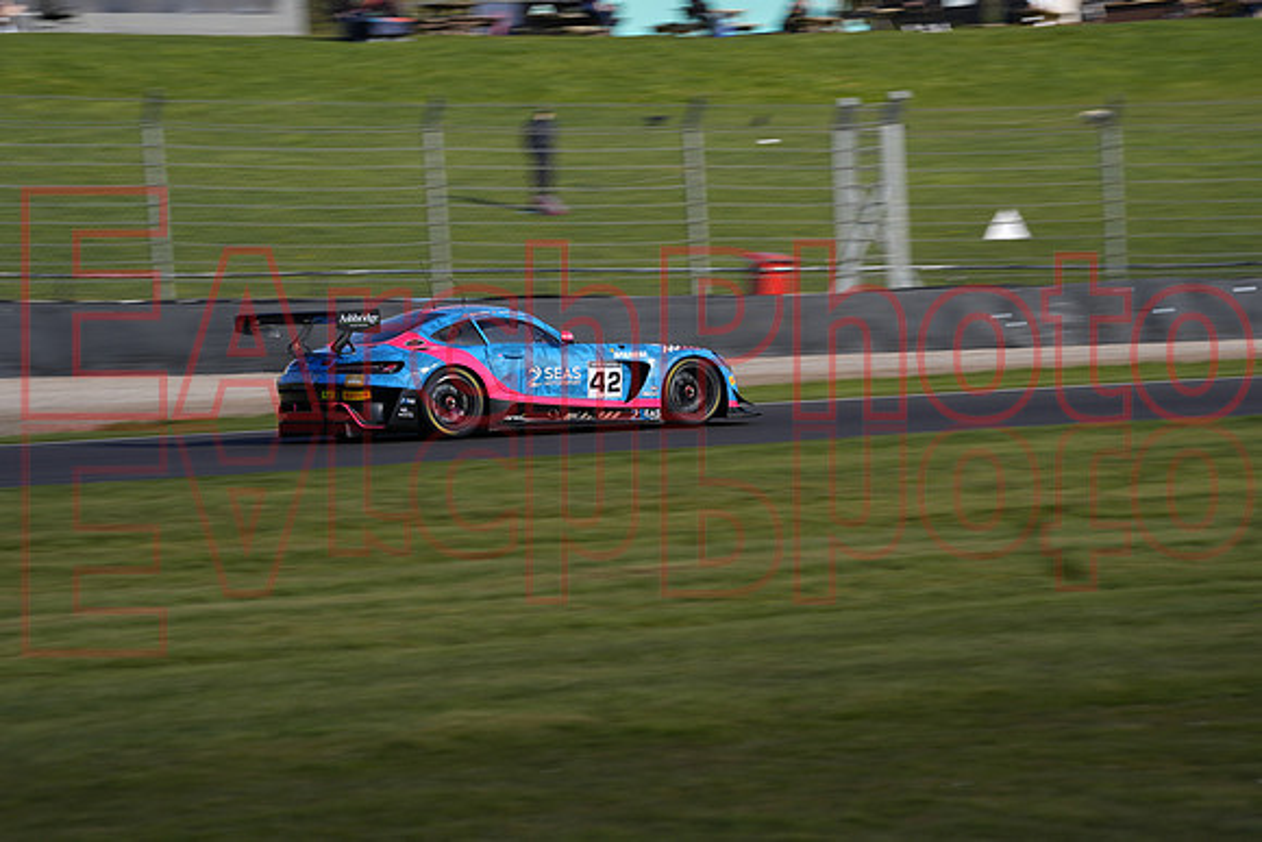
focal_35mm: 200
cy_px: 421
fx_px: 7012
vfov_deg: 6.9
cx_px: 631
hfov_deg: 10.3
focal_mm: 200
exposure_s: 1/200
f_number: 11
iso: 125
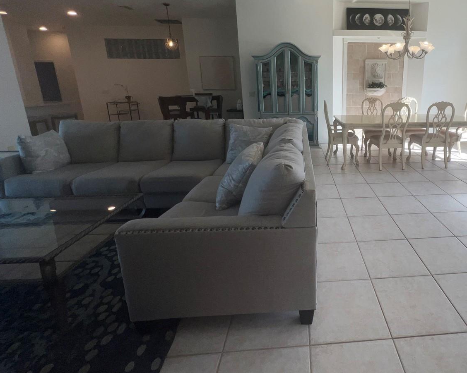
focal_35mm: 18
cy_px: 147
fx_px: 249
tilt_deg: -13.3
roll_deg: +0.3
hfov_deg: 82.5
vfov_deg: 72.9
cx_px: 322
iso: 25
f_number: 1.8
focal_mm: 1.57
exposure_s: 1/174
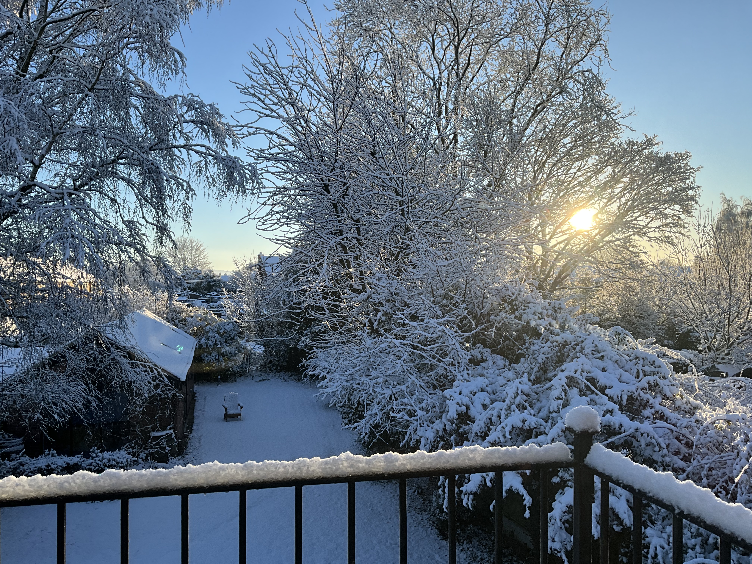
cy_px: 282
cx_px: 376
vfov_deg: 48.2
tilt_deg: -0.6
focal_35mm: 29
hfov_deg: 61.7
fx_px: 630
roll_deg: -0.6
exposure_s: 1/792
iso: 25
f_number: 1.8
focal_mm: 3
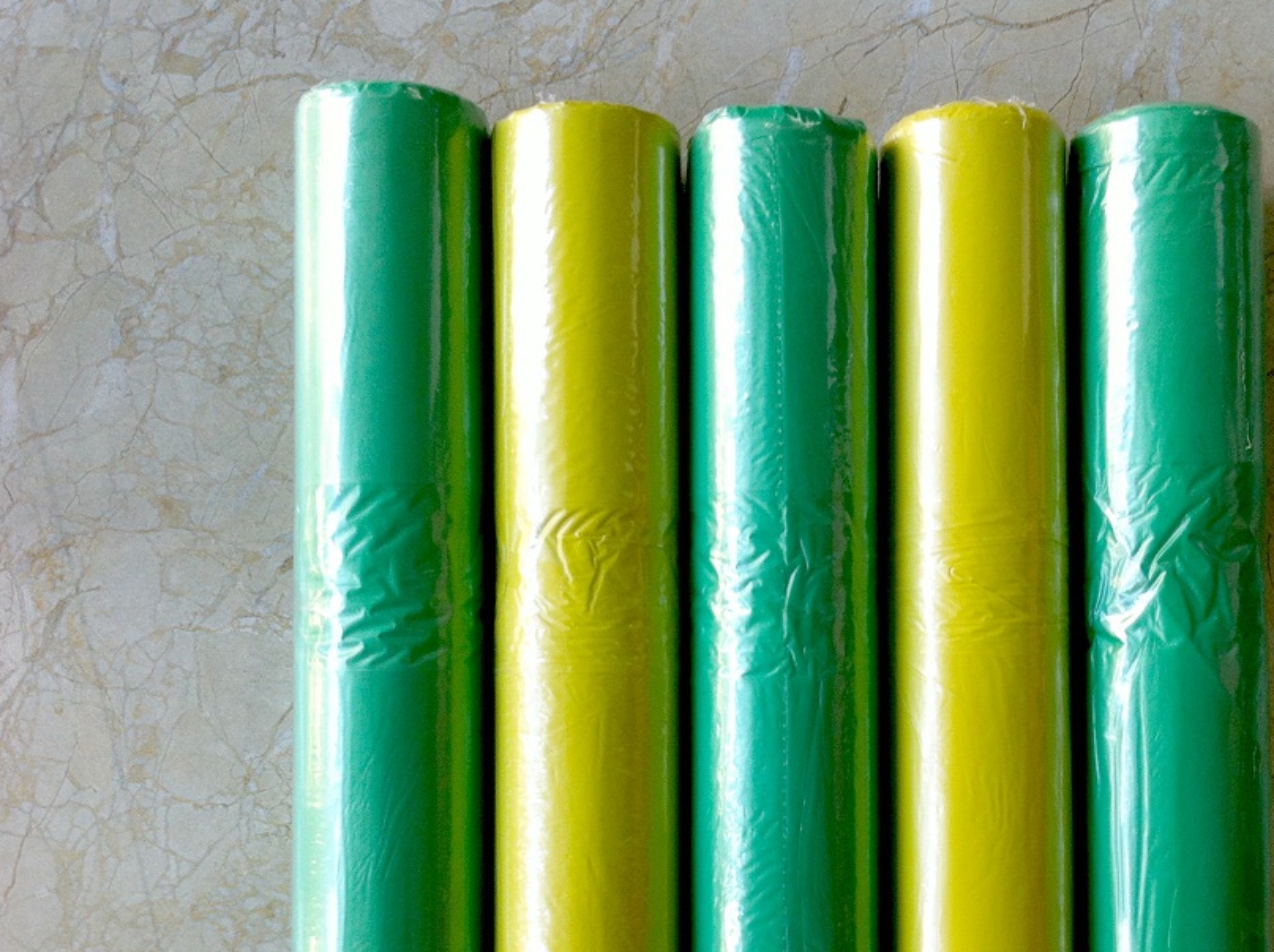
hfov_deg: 41.9
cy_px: 590
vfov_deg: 32.0
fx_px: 1654
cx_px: 784
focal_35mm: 45
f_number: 2.8
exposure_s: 1/30
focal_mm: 3.85
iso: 80
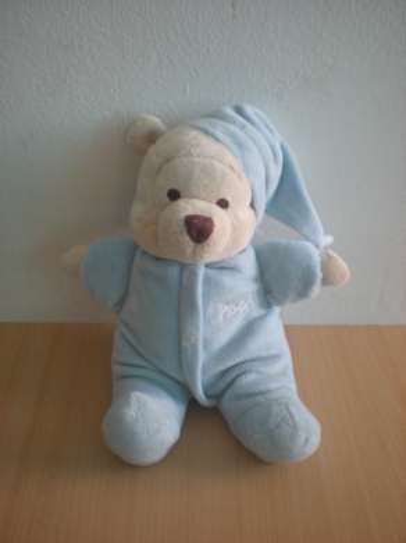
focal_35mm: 38
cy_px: 272
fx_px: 595
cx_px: 203
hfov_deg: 37.7
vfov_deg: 49.0
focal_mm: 6.3
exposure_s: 1/61.1
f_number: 3.1
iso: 142
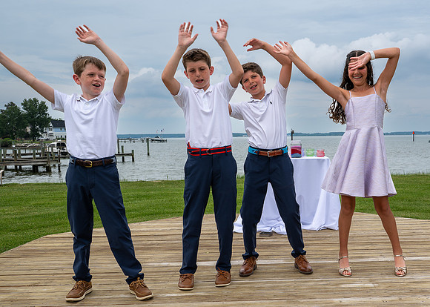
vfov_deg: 32.2
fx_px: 530
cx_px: 302
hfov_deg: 43.2
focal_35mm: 43
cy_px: 183
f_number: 8
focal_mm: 30
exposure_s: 1/250
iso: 72
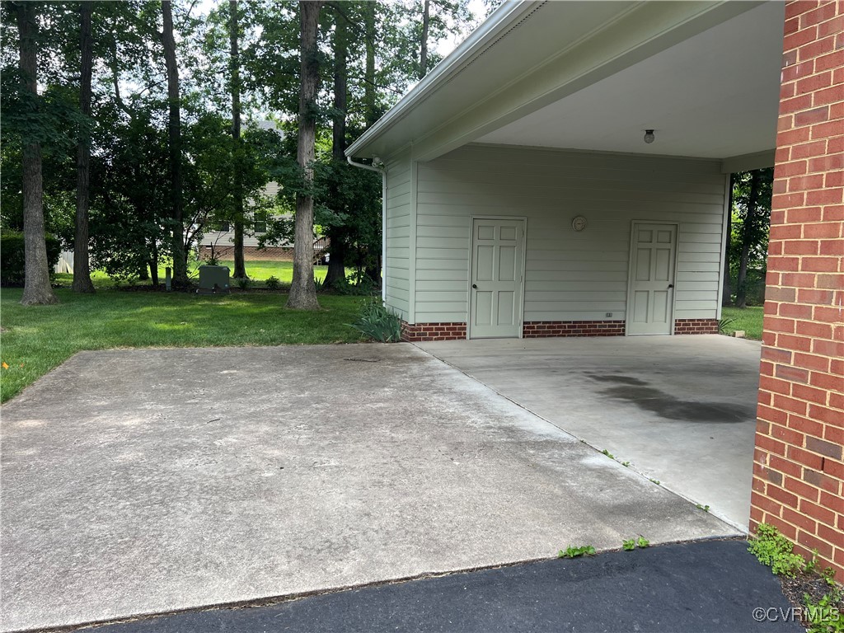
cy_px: 316
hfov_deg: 67.3
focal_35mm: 26
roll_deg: -0.7
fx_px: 634
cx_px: 422
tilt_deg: -5.4
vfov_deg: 53.1
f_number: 1.5
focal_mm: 5.7
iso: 50
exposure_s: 1/733
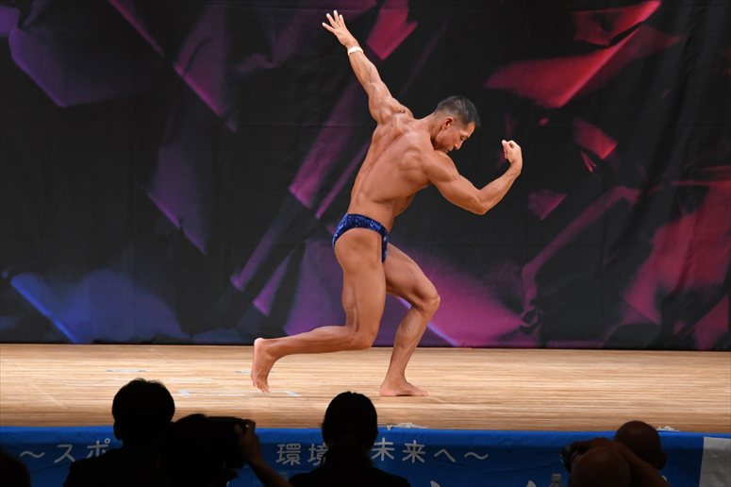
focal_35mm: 255
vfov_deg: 5.4
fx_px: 5175
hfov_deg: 8.1
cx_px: 366
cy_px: 244
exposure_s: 1/400
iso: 3200
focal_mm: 170
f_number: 5.6
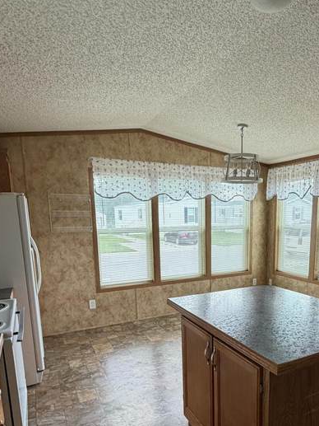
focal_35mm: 26
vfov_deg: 66.1
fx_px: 319
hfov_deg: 52.1
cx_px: 211
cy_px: 271
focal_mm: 2.22
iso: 160
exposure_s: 1/121
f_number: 2.2
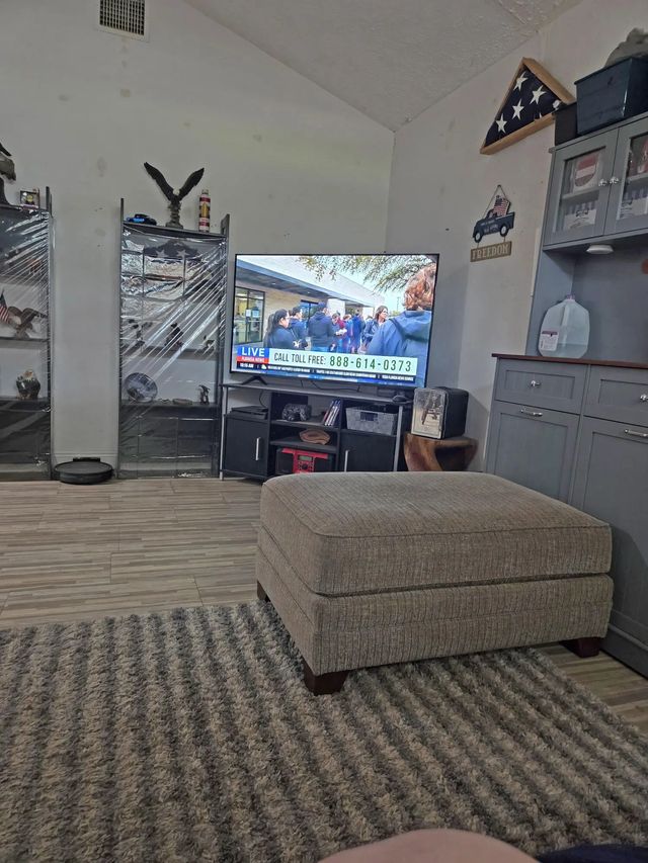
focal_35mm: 23
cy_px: 432
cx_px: 324
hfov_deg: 58.9
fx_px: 574
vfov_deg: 73.9
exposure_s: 1/36.1
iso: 640
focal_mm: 5.4
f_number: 1.8
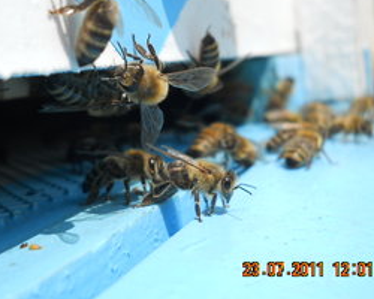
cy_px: 114
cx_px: 133
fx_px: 620
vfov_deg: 27.1
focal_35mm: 56
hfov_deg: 33.4
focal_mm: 6.72
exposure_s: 1/320
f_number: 5.5
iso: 80
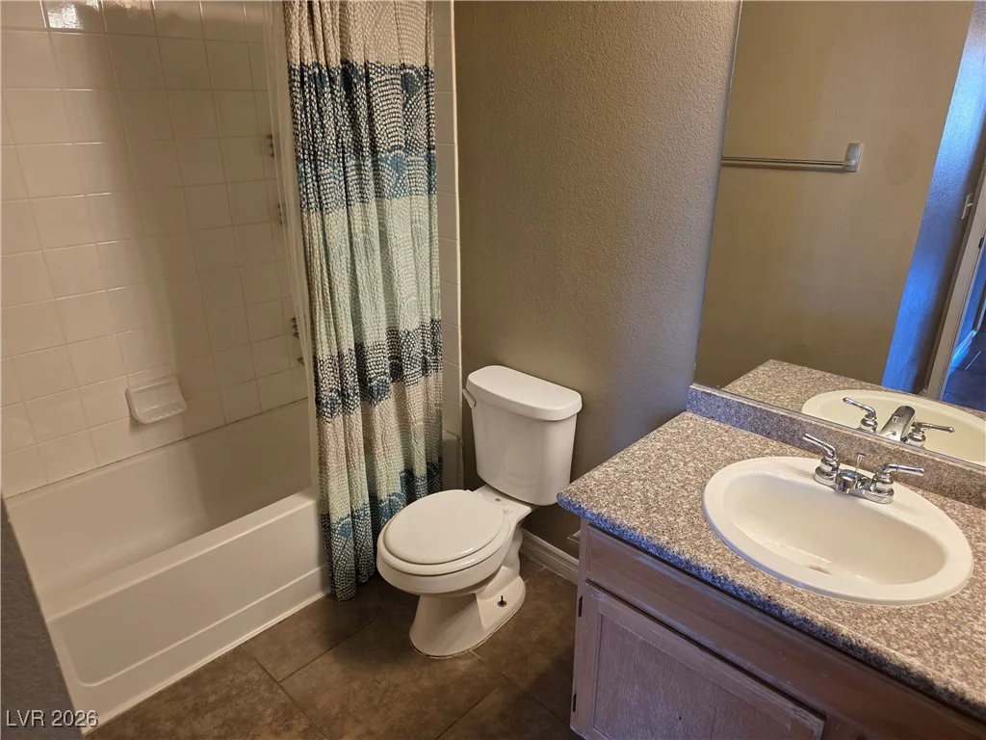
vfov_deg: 58.9
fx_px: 655
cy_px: 370
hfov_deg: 73.9
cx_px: 493
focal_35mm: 23
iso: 160
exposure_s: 1/120
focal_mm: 6.3
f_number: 1.7
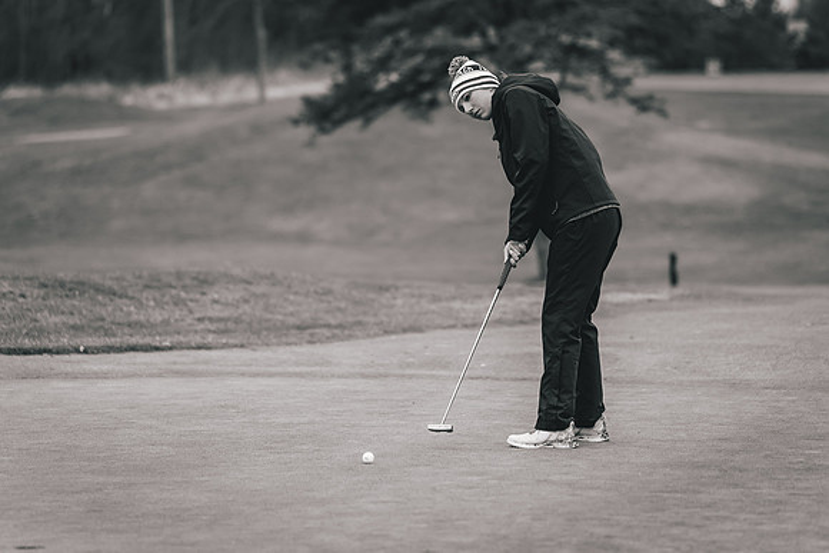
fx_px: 4281
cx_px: 430
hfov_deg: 11.1
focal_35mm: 186
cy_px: 237
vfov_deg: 7.4
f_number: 2.8
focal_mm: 150
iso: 640
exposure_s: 1/4000
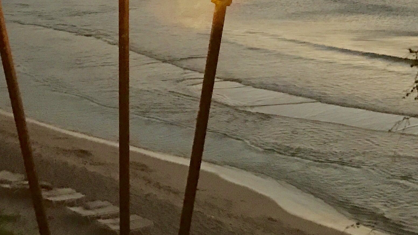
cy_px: -116
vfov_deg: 14.3
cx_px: 190
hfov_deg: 26.8
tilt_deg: +2.6
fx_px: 876
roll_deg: -0.9
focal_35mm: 79
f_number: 1.8
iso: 100
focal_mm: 3.99
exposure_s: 1/11
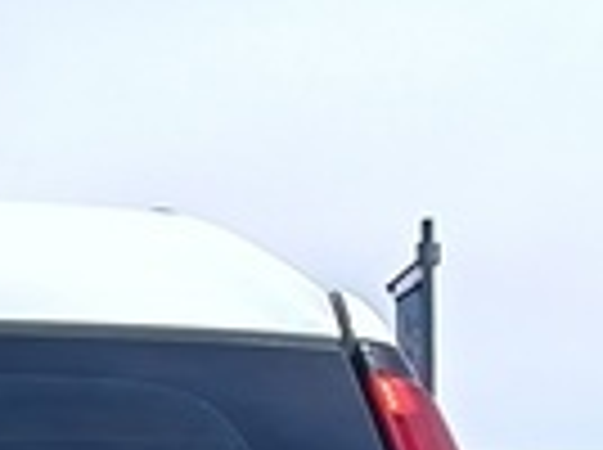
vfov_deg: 7.4
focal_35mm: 184
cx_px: -576
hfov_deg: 10.0
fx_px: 3199
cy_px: 1143
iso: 100
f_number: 1.75
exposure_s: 1/1013
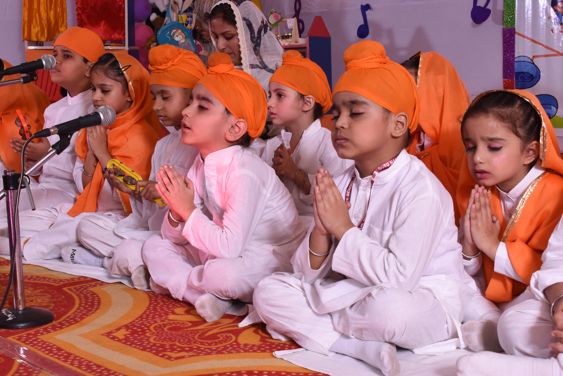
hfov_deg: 35.1
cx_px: 282
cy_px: 188
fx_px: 891
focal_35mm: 57
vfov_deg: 23.8
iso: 800
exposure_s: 1/125
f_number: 11
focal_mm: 38
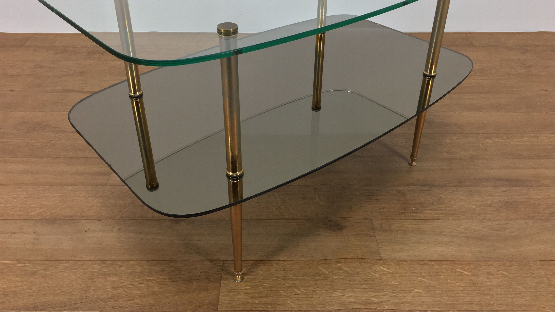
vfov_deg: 36.4
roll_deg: +0.2
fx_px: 471
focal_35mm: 32
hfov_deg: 61.0
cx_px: 277
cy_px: 113
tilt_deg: -31.5
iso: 40
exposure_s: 1/33
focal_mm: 4.15
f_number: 2.2
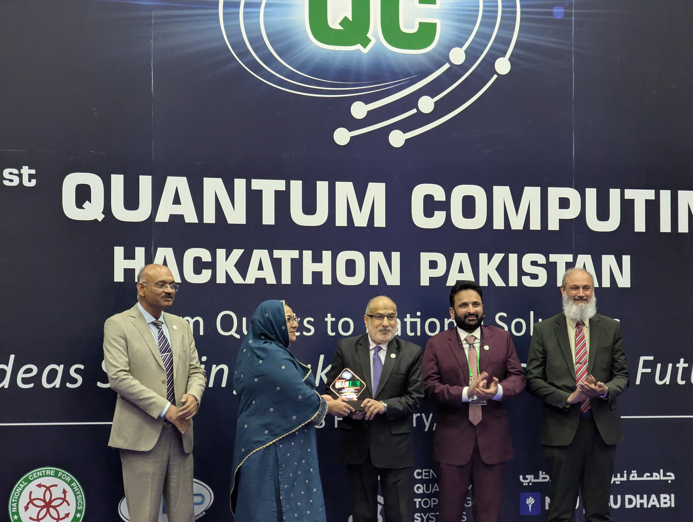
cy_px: 261
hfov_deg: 18.5
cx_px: 346
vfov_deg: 14.0
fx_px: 2125
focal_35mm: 106
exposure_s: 1/50
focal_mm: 19
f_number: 3.5
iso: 1104
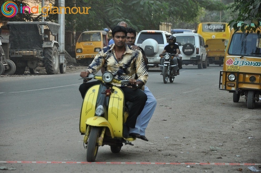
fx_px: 1140
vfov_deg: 8.7
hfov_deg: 13.1
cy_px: 86
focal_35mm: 158
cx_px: 130
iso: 800
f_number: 5.6
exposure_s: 1/125
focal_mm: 105
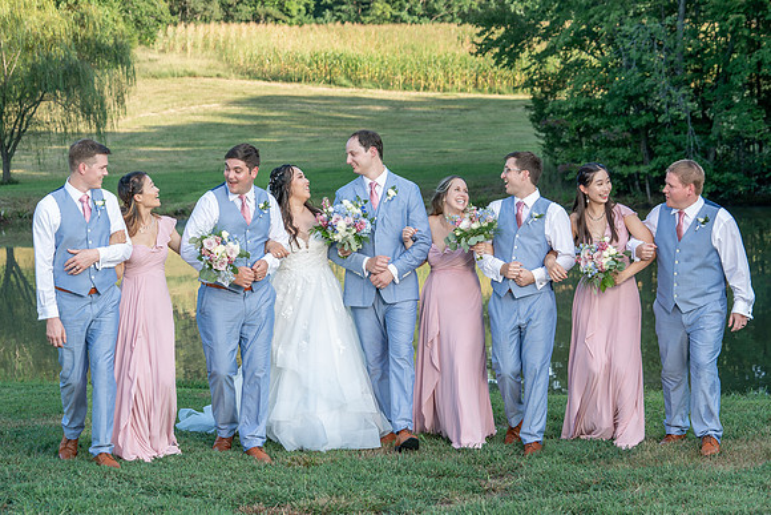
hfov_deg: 22.1
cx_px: 404
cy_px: 285
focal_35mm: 92
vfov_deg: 14.9
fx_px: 1970
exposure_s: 1/200
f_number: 5.6
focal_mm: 76
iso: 250
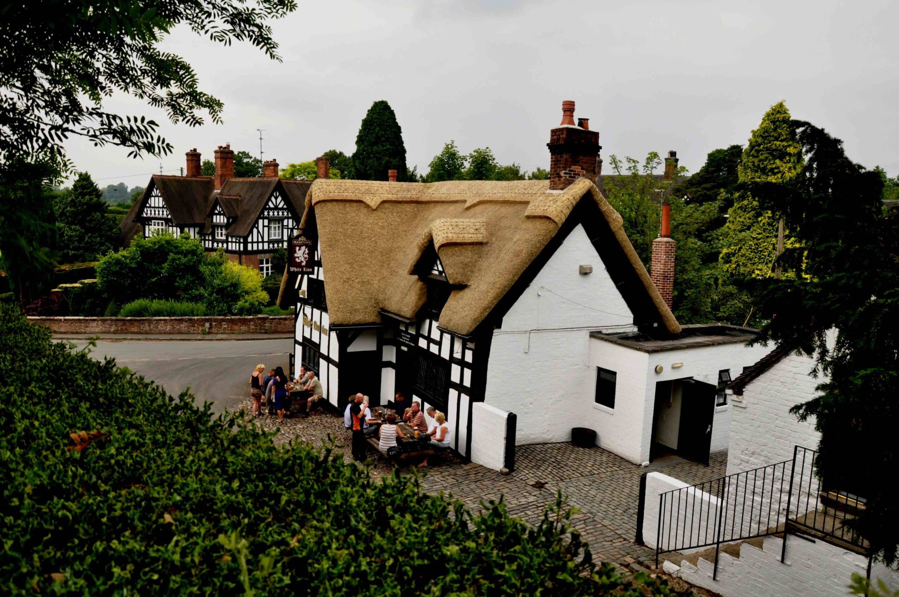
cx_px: 450
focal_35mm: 27
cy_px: 298
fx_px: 673
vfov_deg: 47.8
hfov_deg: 67.4
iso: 200
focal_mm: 18
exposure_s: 1/250
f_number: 7.1
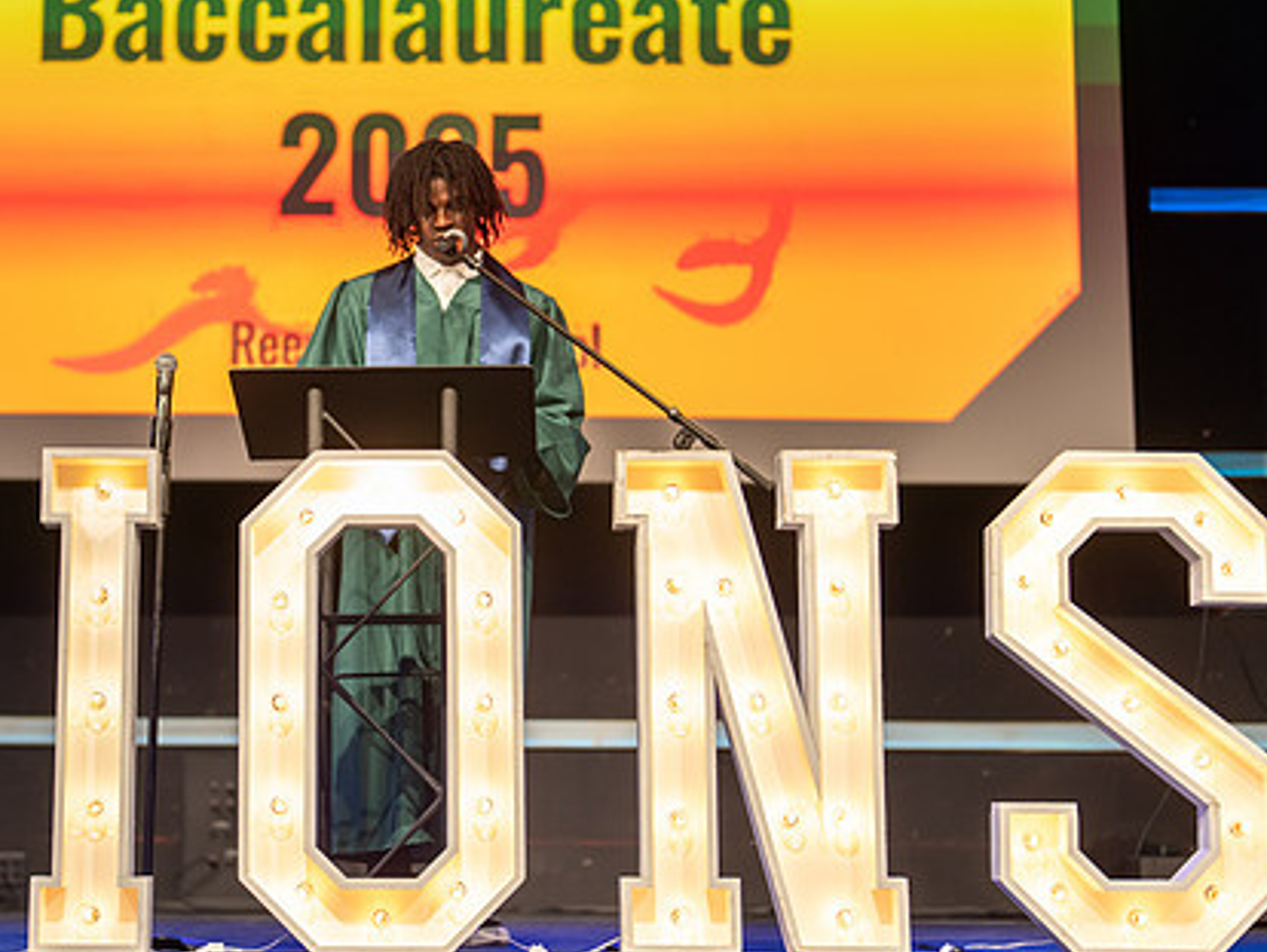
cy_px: 450
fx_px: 2673
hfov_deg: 26.5
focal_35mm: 73
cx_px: 422
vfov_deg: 20.2
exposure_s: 1/400
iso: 1000
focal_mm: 50
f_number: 1.2
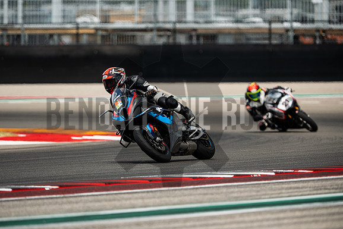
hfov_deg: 4.9
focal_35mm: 422
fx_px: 4021
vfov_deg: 3.3
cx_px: 172
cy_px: 114
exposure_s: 1/1600
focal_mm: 280
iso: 250
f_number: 2.8
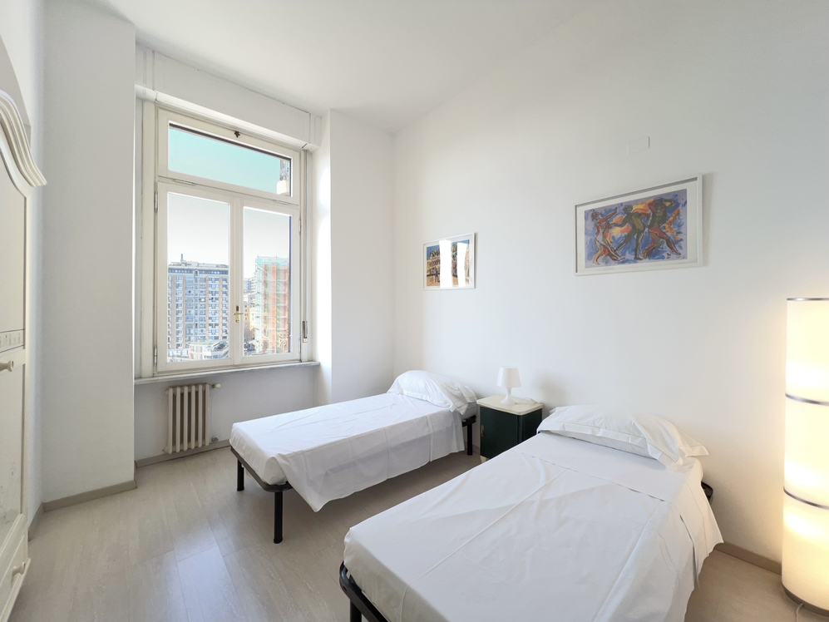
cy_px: 311
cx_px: 414
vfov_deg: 89.9
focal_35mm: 13
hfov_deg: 106.2
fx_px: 311
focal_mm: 1.57
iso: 25
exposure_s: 1/104
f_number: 1.8
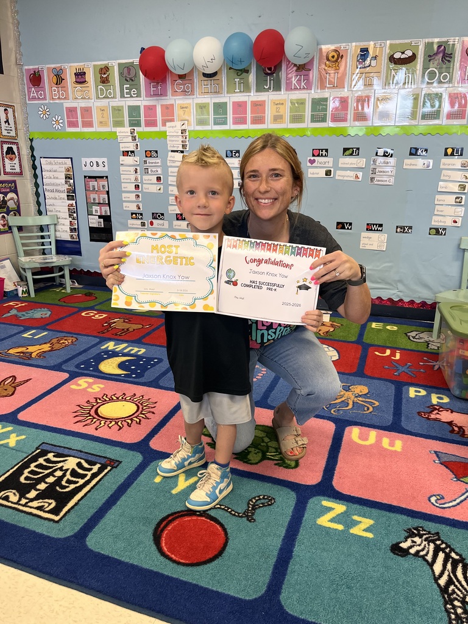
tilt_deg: -18.1
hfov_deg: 53.1
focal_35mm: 26
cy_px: 312
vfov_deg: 67.3
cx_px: 234
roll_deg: -0.9
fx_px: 469
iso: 200
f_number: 1.6
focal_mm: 5.1
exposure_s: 1/60
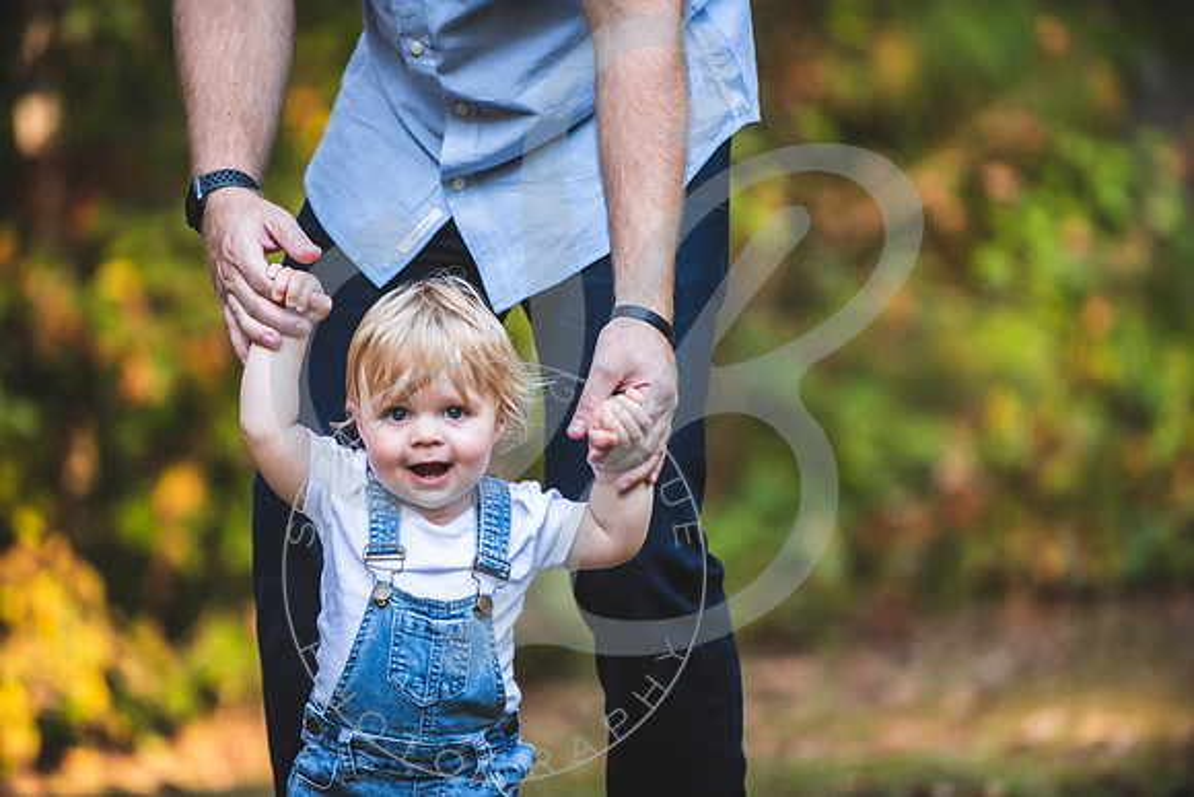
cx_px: 597
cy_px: 398
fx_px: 6635
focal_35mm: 200
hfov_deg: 10.3
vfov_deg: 6.9
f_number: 2.8
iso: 400
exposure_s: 1/320
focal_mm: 200
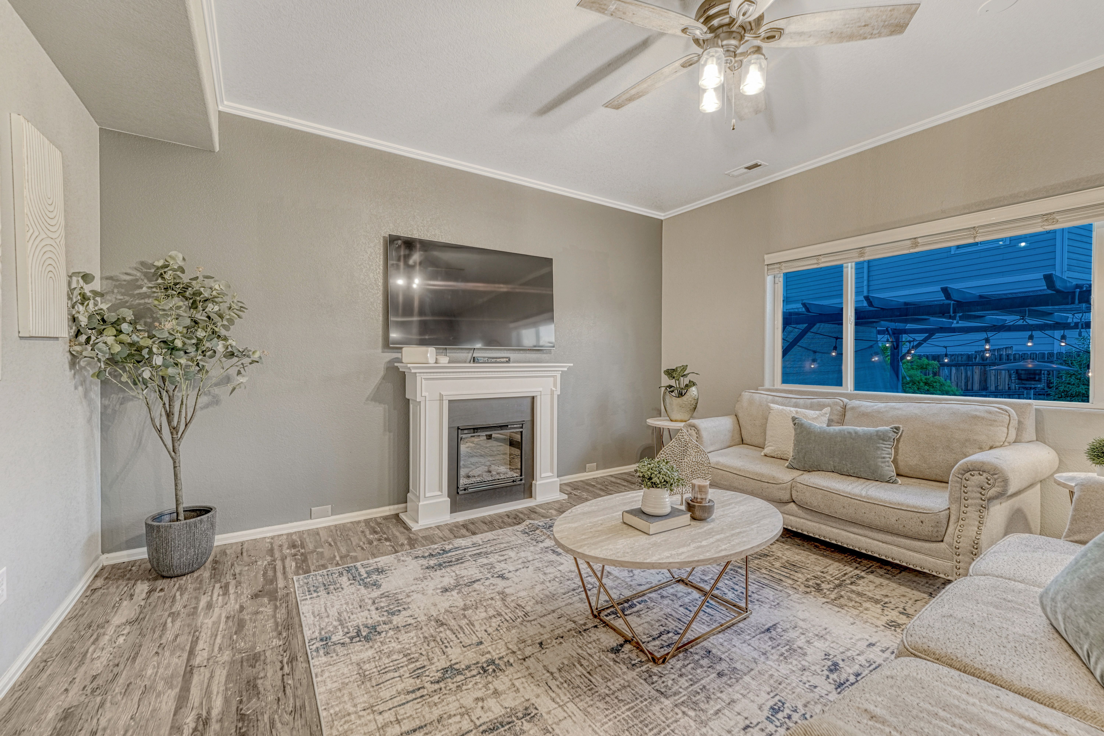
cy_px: 368
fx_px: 429
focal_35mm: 14
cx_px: 552
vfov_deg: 81.2
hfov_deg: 104.3
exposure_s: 1.3
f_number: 8
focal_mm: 14
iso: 400
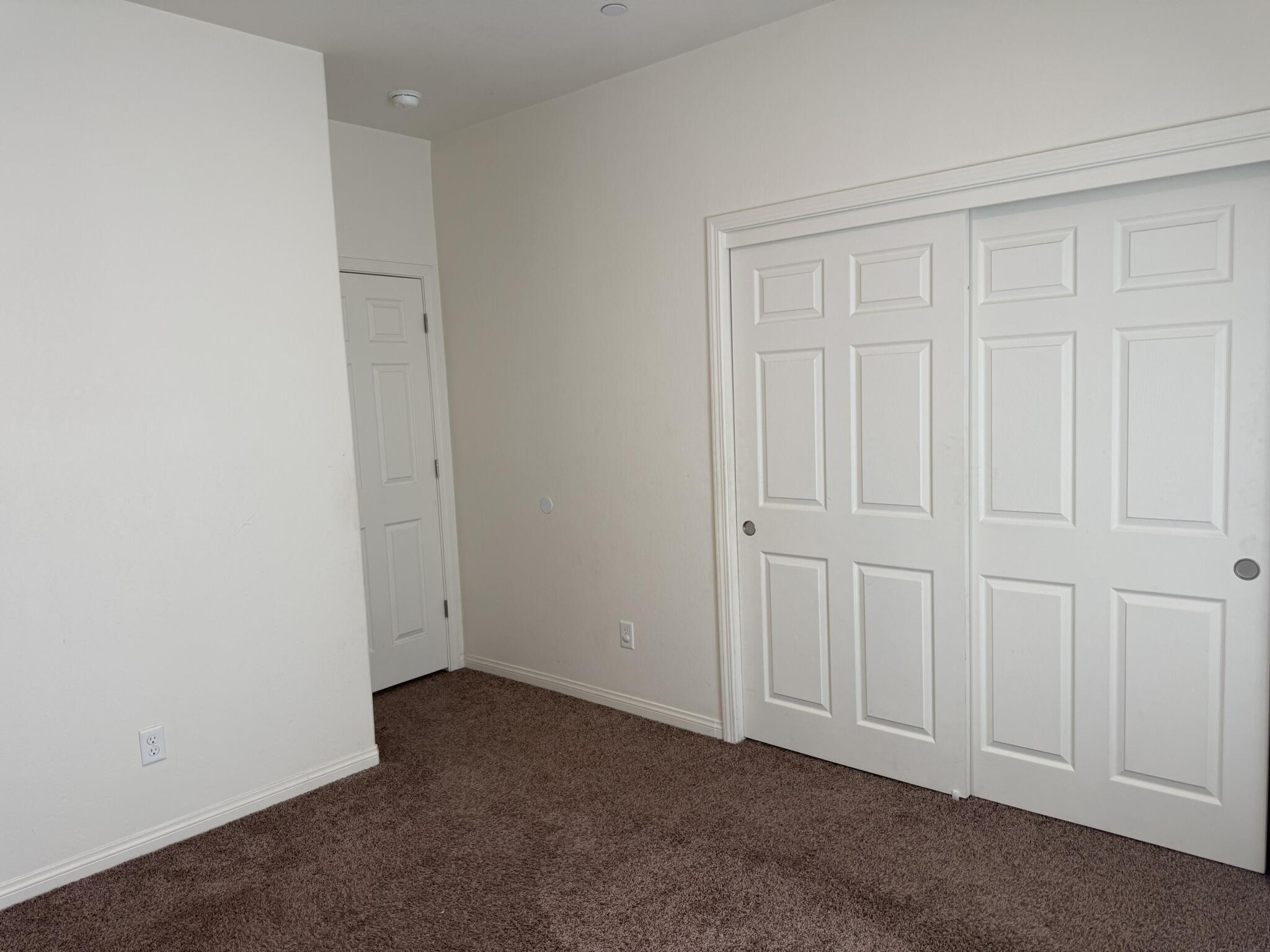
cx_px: 635
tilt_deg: -4.9
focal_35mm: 24
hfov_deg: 71.6
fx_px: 881
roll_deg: +2.4
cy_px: 476
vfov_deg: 56.8
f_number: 1.78
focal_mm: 6.76
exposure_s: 1/120
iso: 100
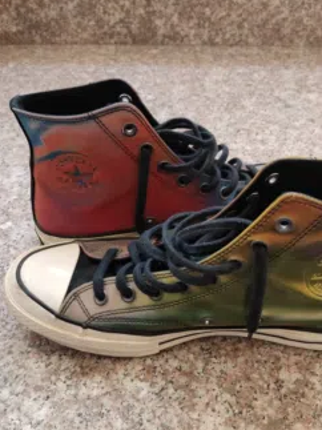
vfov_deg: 58.3
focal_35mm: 31
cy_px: 230
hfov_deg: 45.1
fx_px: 385
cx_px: 197
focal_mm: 4.71
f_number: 1.79
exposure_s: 1/25
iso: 910
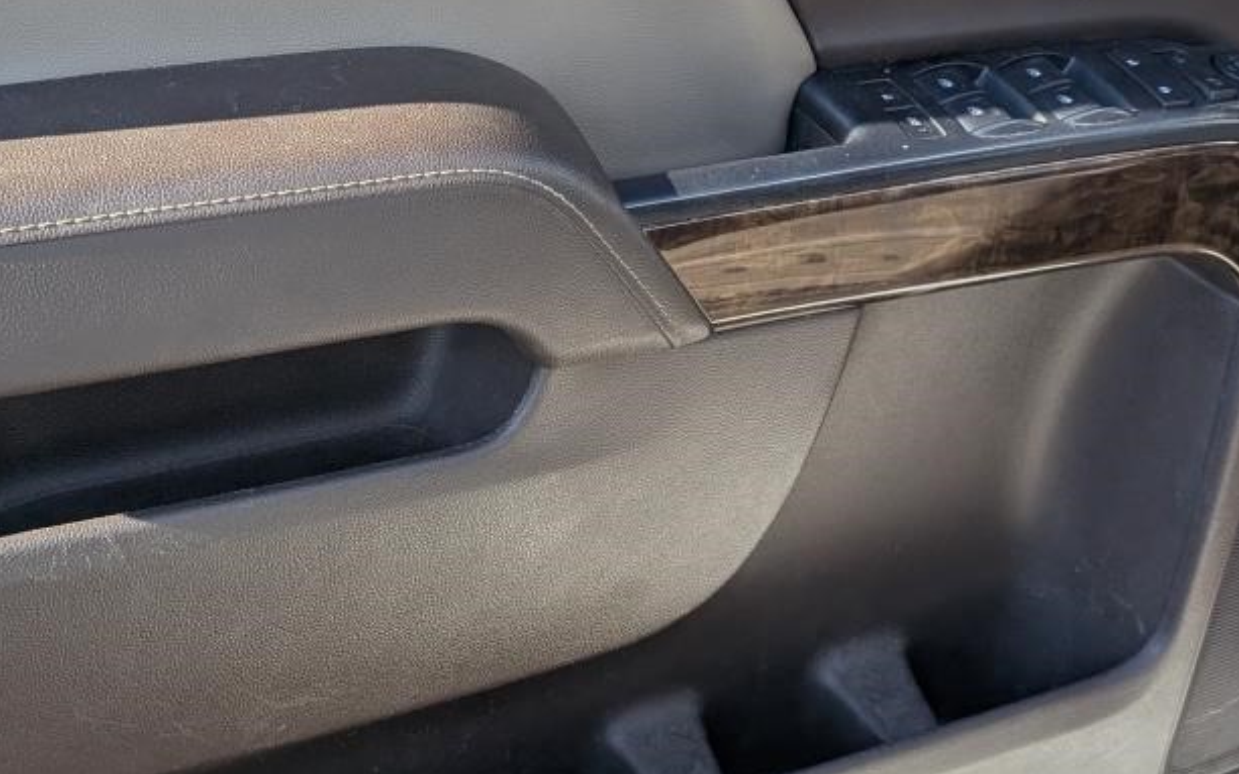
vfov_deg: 24.3
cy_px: 265
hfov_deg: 38.1
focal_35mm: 53
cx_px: 504
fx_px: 1789
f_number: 1.68
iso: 24
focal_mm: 6.9
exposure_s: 1/376
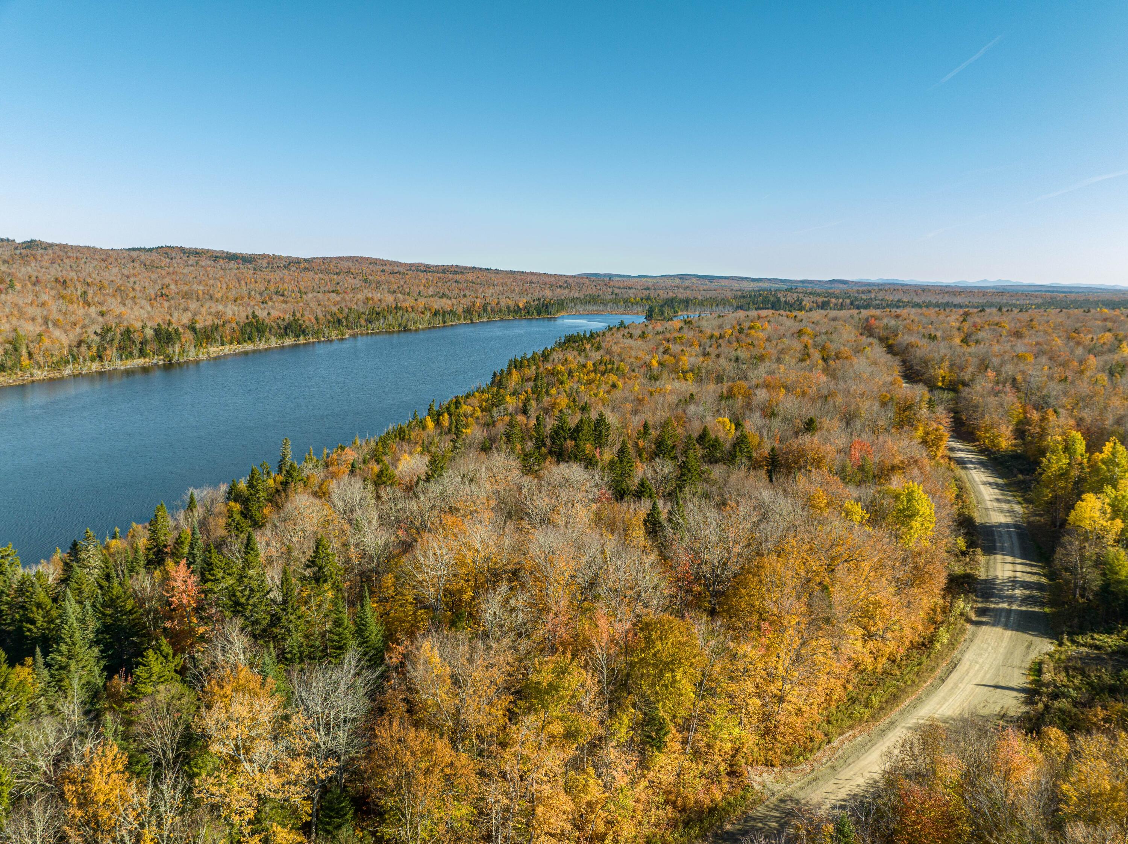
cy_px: 422
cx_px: 564
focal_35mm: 24
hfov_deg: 71.6
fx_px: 782
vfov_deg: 56.8
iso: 120
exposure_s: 1/120
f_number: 2.8
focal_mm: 12.29
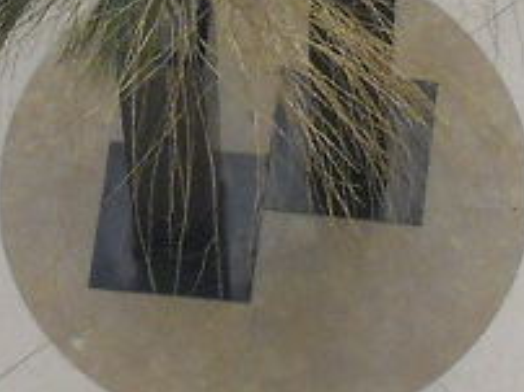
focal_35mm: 208
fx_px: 3145
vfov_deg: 7.1
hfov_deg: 9.5
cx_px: 306
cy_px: 125
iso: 400
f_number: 3.1
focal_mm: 6.72
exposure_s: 1/15
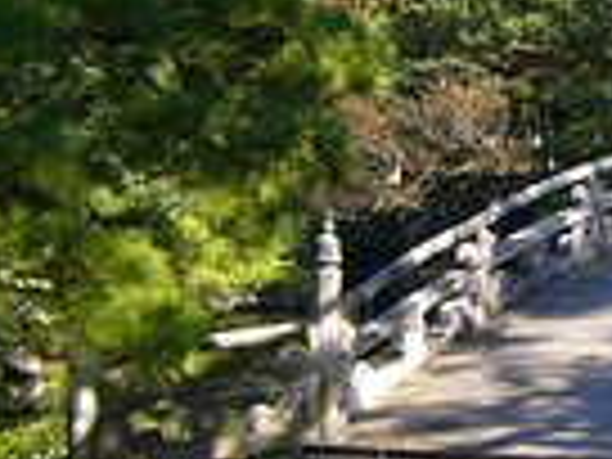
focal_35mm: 143
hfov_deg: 13.5
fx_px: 2528
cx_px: 662
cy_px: 27
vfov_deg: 10.3
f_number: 4.3
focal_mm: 6.2
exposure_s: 1/125
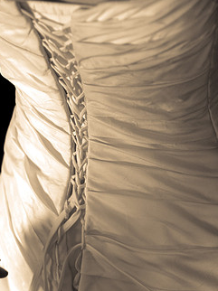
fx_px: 849
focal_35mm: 101
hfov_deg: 14.6
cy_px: 179
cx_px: 101
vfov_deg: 19.4
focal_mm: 50
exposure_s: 1/100
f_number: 2.8
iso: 800
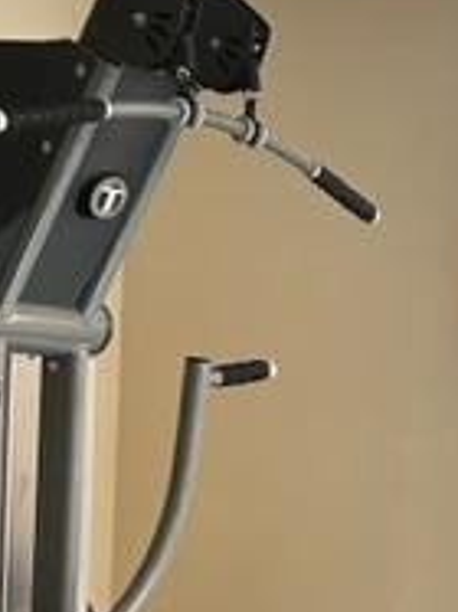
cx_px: 229
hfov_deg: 16.6
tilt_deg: -7.3
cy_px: 586
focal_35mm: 89
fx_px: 1572
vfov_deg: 21.4
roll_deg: -3.7
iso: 125
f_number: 1.5
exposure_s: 1/103
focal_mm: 5.7
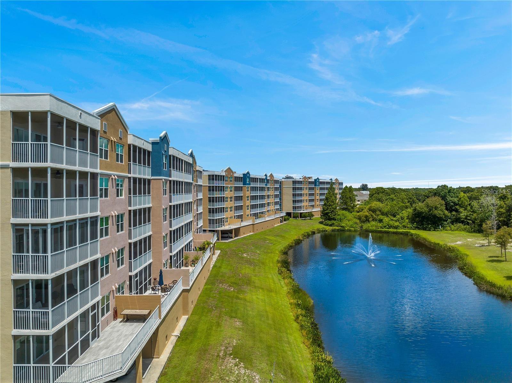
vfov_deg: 56.7
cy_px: 192
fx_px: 355
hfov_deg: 71.6
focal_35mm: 24
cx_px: 256
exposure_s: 1/240
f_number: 2.8
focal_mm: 12.29
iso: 100
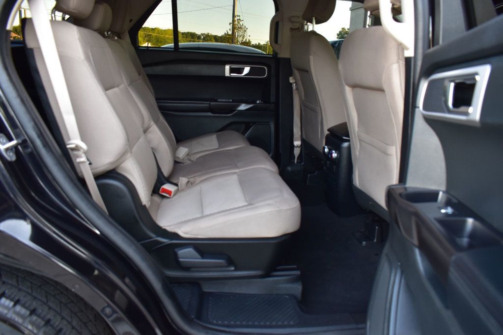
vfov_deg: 47.9
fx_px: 377
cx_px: 252
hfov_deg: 67.4
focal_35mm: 27
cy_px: 168
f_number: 6.3
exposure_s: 1/15
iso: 450
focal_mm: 18
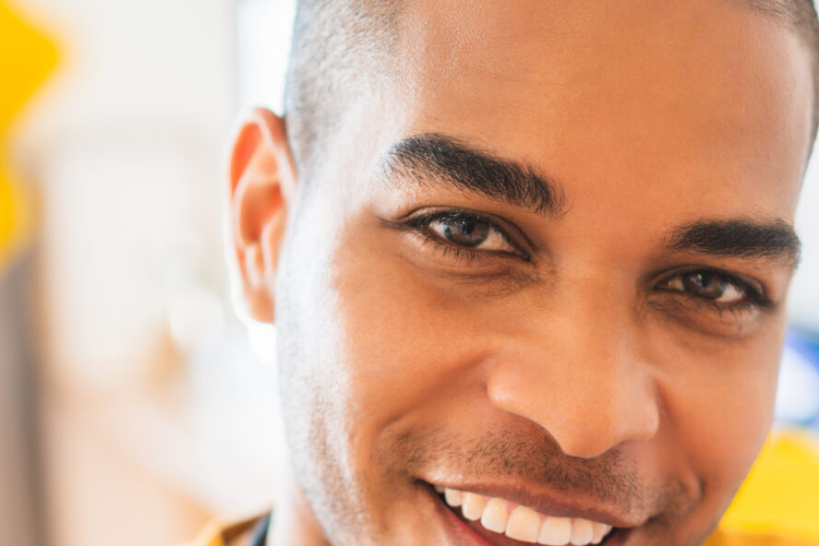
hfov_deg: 20.2
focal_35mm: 101
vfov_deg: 13.1
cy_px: 727
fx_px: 2298
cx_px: 531
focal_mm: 35
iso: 250
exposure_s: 1/100
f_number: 2
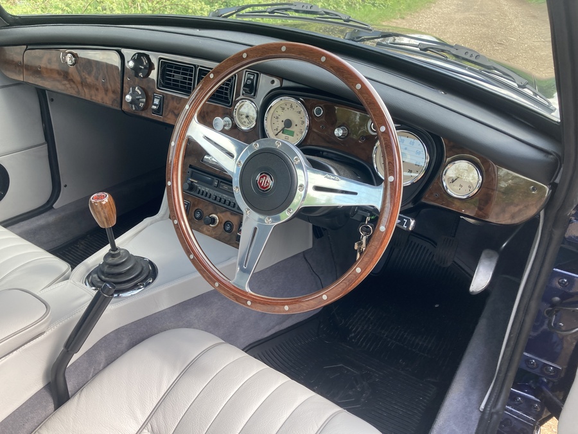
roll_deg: -2.7
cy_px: 217
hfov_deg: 63.4
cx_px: 289
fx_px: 468
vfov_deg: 49.7
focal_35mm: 28
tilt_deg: -31.7
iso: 25
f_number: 1.8
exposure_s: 1/121
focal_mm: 3.99
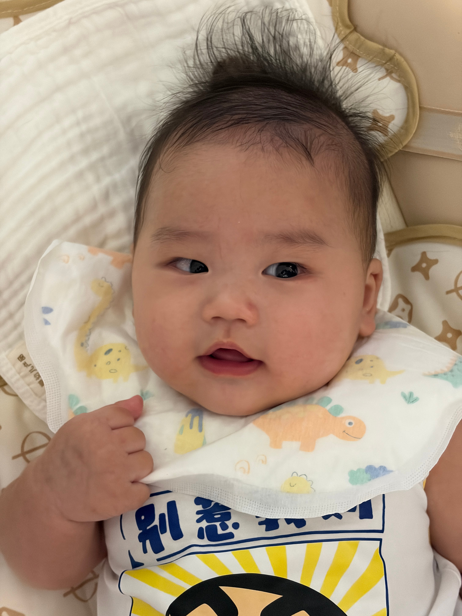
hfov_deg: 28.0
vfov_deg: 36.8
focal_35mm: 52
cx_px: 231
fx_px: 925
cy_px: 308
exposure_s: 1/20
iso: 320
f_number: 1.6
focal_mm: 5.96
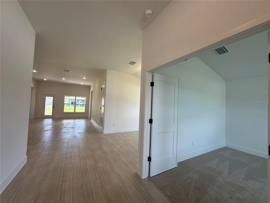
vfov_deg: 85.7
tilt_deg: +2.1
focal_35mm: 14
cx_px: 135
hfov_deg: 102.1
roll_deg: -2.6
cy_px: 102
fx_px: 109
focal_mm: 2.22
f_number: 2.2
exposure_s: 1/120
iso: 50
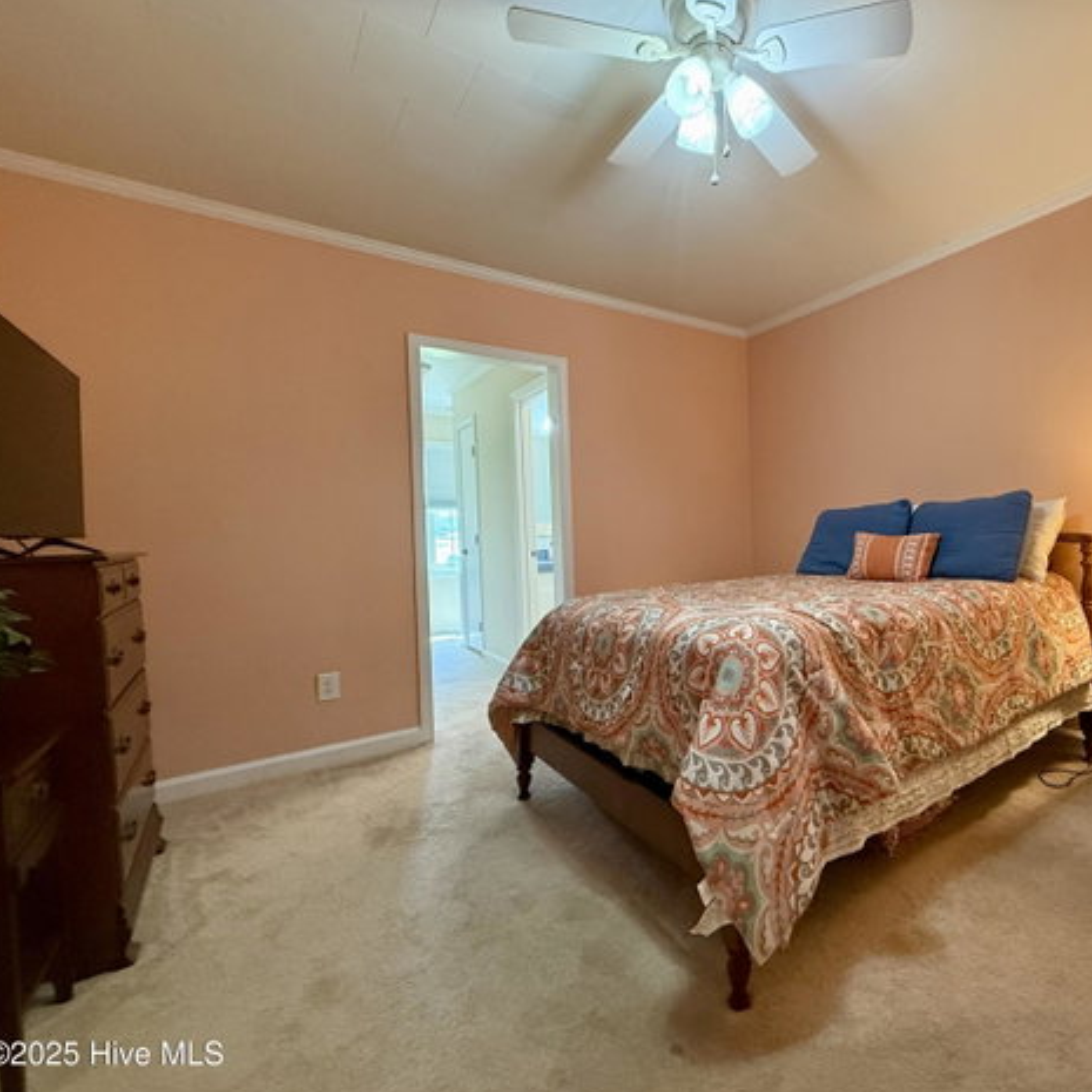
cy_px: 542
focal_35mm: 17
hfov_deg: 81.0
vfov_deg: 84.0
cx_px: 734
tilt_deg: -0.6
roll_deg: +1.4
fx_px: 607
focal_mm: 2.22
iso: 500
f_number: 2.2
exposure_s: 1/60
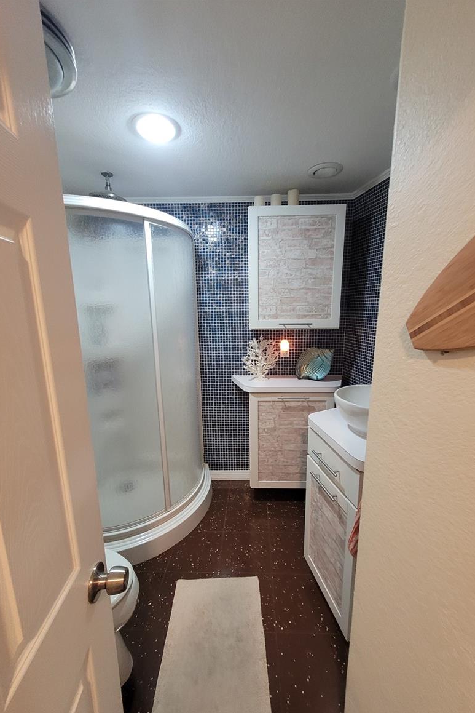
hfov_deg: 81.2
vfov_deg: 104.2
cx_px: 243
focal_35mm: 14
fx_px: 277
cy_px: 367
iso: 320
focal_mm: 1.74
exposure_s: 1/60
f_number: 2.2
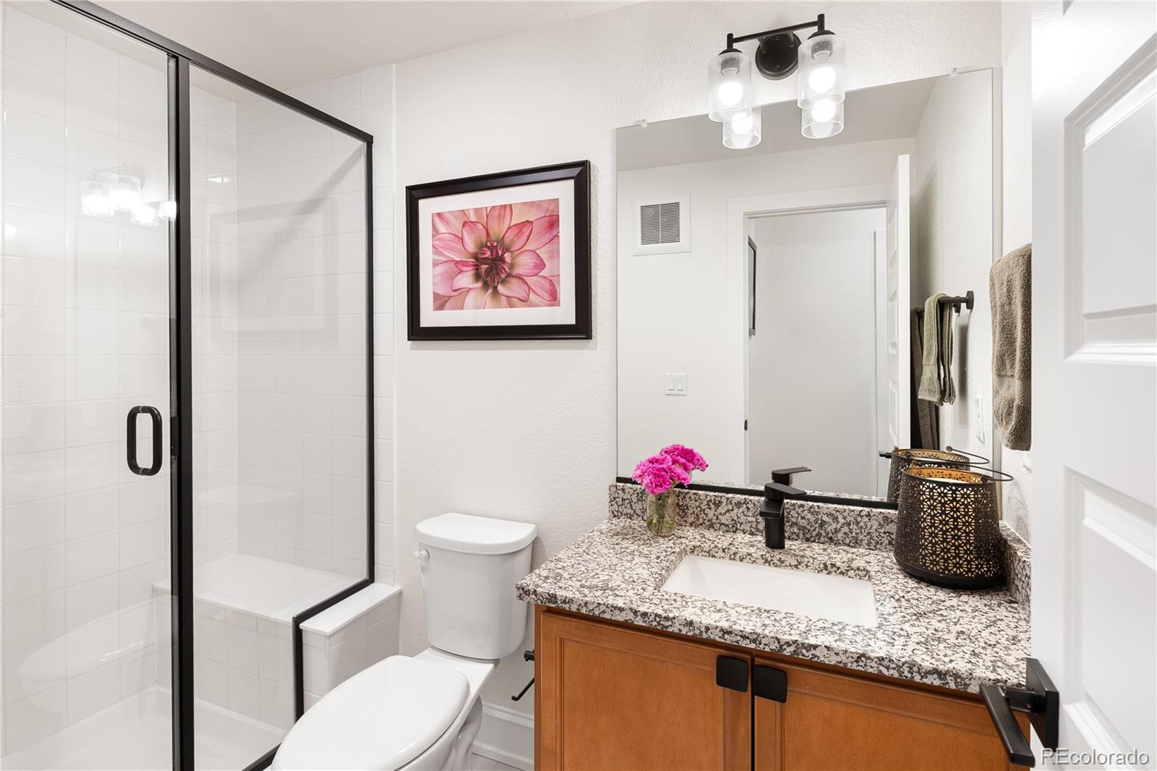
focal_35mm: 17
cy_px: 386
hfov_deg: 93.3
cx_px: 578
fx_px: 546
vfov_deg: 70.4
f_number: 8
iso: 400
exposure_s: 1/5
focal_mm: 17
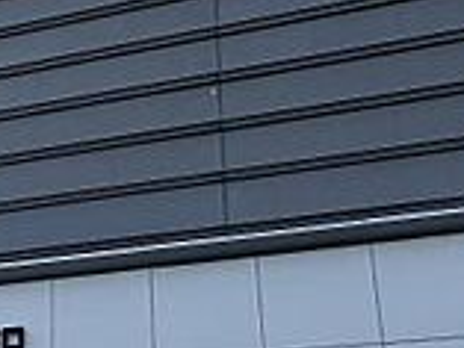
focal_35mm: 94
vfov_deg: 15.4
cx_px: -28
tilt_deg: +34.2
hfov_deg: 20.0
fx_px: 1261
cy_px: -12
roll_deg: -5.6
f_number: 1.6
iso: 50
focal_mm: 5.96
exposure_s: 1/3937
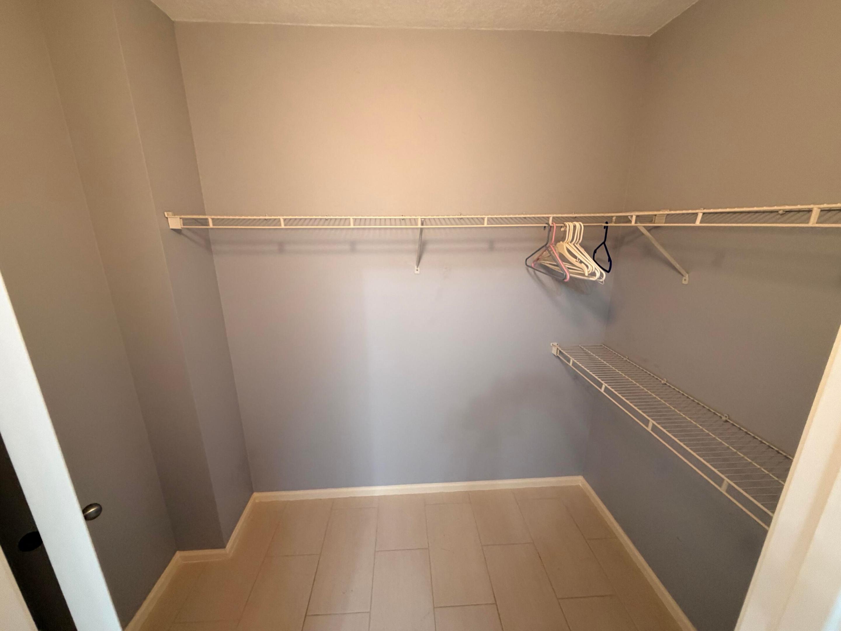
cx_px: 420
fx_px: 340
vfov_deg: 85.7
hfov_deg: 102.1
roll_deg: -0.1
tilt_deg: -14.8
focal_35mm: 14
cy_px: 316
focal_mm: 2.22
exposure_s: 1/60
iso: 400
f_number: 2.2
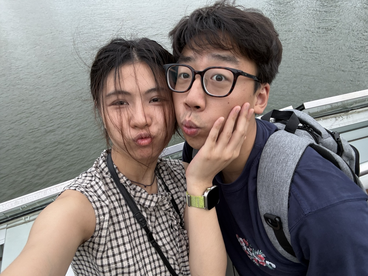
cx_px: 184
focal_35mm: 23
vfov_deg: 58.9
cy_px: 138
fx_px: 245
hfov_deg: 73.9
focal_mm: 2.69
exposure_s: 1/50
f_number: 1.9
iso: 125
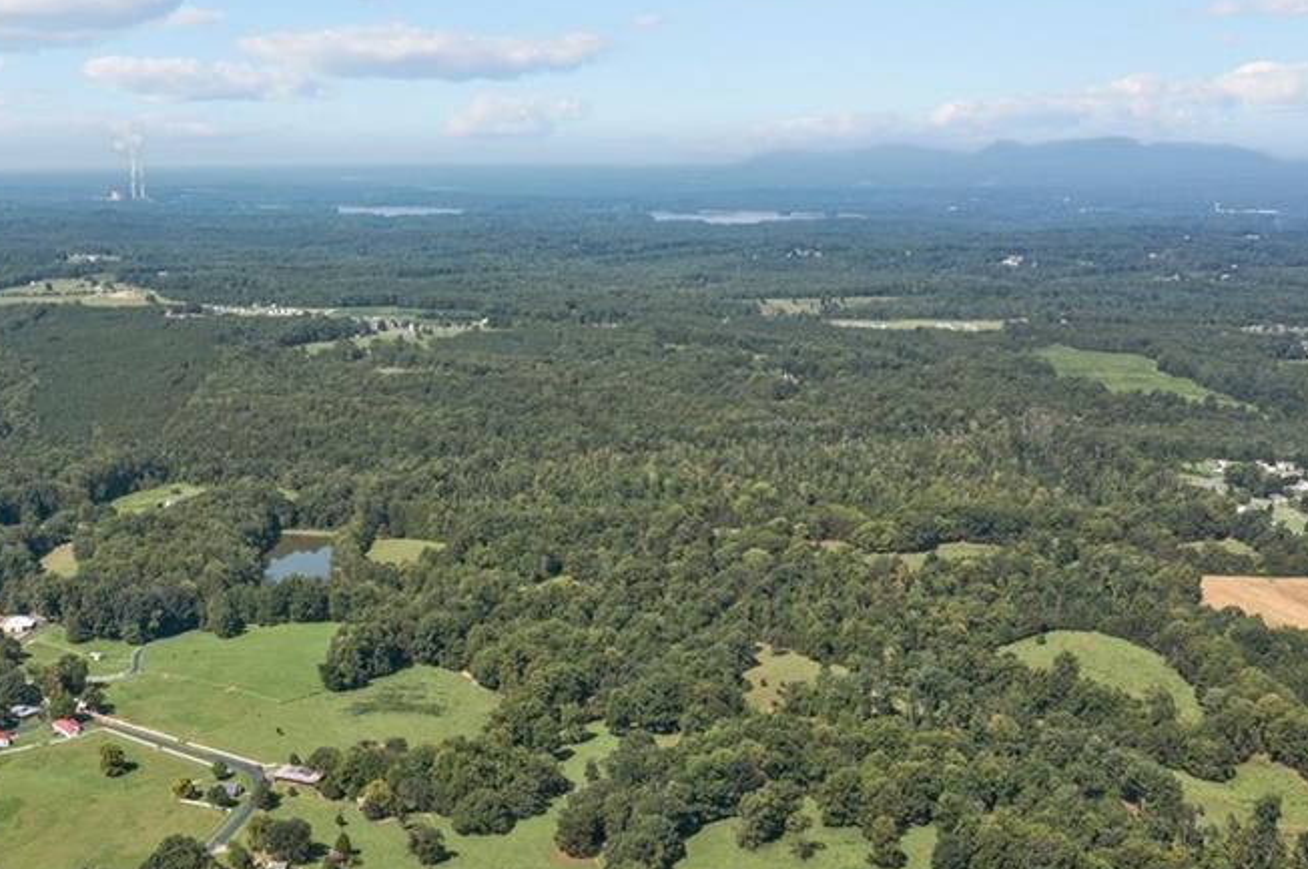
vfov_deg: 30.3
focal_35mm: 44
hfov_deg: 43.8
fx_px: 1597
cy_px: 563
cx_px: 421
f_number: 5.6
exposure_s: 1/320
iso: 100
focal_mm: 10.26
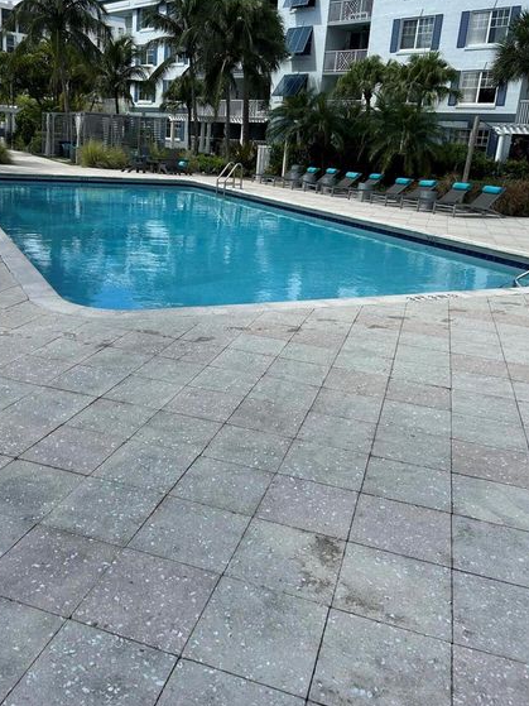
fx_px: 632
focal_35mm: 31
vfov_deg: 58.0
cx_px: 216
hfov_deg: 45.2
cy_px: 291
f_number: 1.5
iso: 50
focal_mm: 5.7
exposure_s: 1/3704
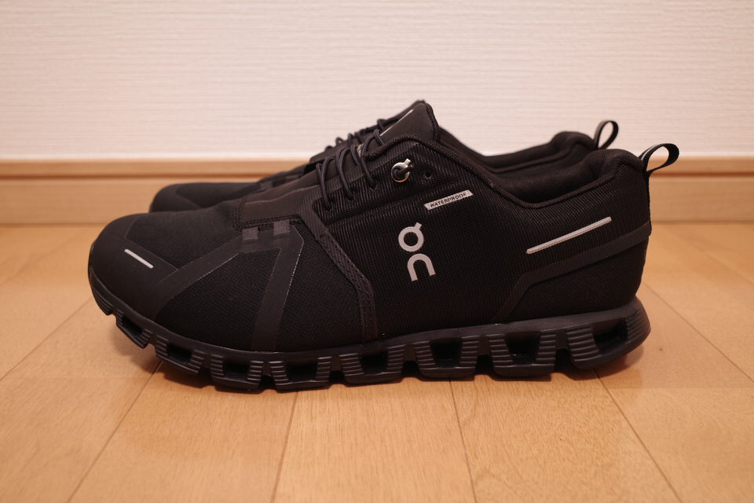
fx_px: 586
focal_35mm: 28
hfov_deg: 65.5
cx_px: 377
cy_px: 252
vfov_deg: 46.4
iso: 400
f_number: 3.5
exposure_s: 1/13
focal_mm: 18.3
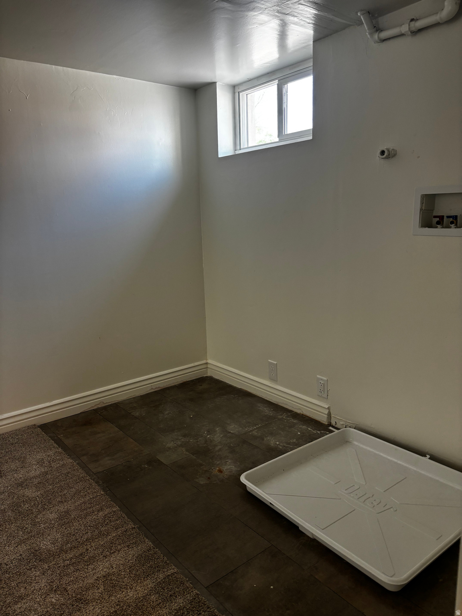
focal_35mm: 26
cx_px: 231
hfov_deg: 53.1
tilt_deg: -12.0
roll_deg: +1.9
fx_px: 463
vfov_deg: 67.3
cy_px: 308
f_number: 1.6
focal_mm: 5.96
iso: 100
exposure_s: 1/60
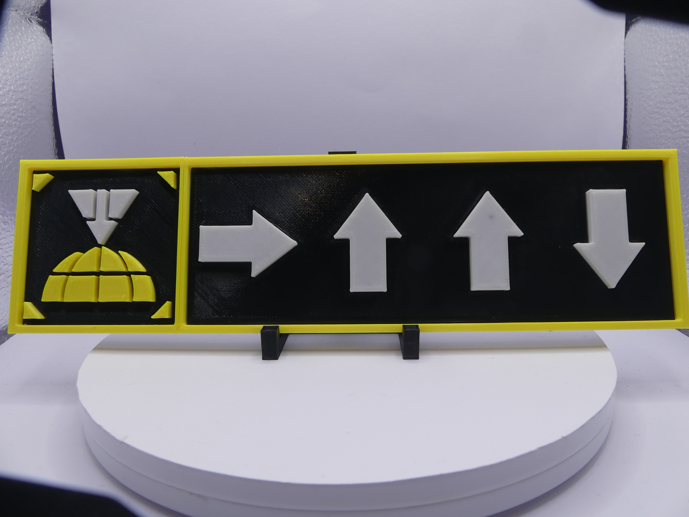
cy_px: 258
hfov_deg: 69.4
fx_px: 498
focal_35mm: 25
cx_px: 344
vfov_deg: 54.9
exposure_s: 1/125
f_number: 3.5
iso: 100
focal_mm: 4.5
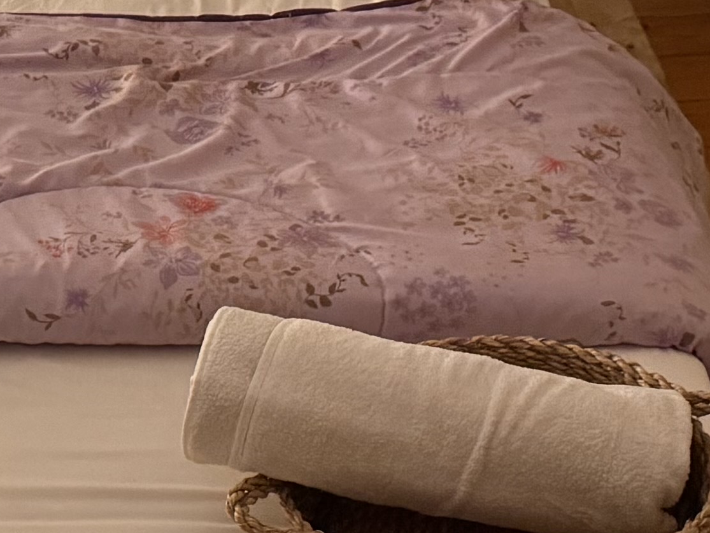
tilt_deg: -30.7
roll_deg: +3.8
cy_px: 99
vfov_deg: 12.0
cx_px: -218
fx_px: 2523
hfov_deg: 15.3
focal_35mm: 123
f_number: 1.78
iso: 500
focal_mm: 6.76
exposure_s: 1/50
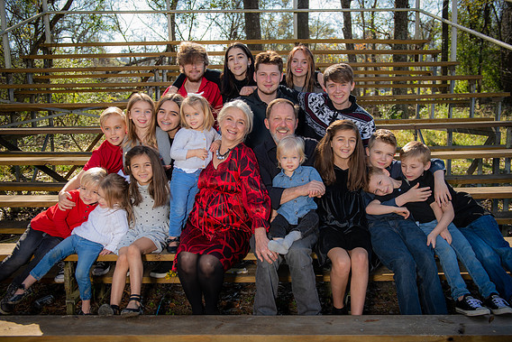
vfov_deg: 36.9
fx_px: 512
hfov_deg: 53.1
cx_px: 260
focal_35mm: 36
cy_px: 169
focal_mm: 34
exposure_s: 1/250
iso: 50
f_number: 4
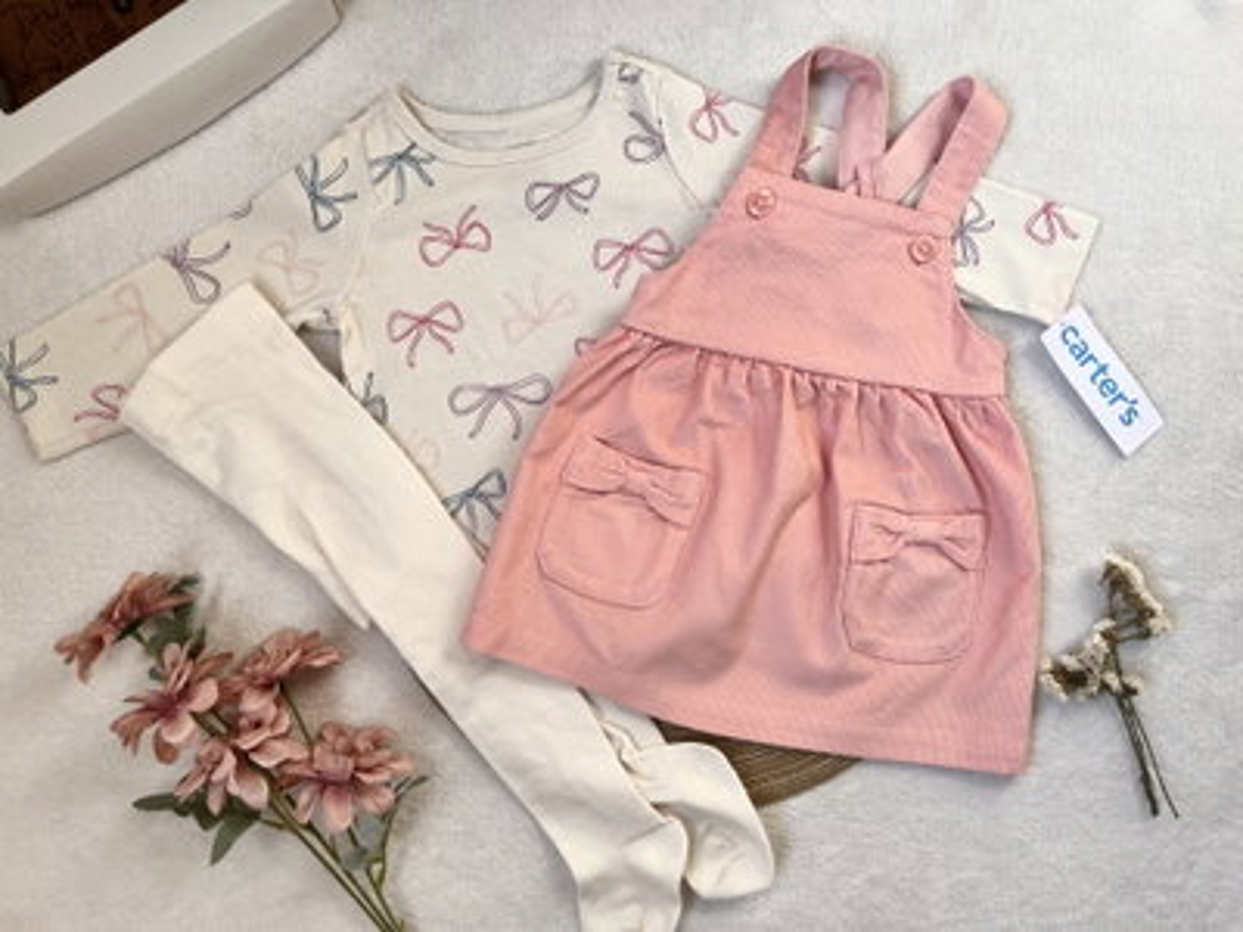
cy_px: 466
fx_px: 934
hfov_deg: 67.3
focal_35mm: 26
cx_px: 622
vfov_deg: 53.1
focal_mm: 5.1
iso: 40
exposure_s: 1/159
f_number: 1.6
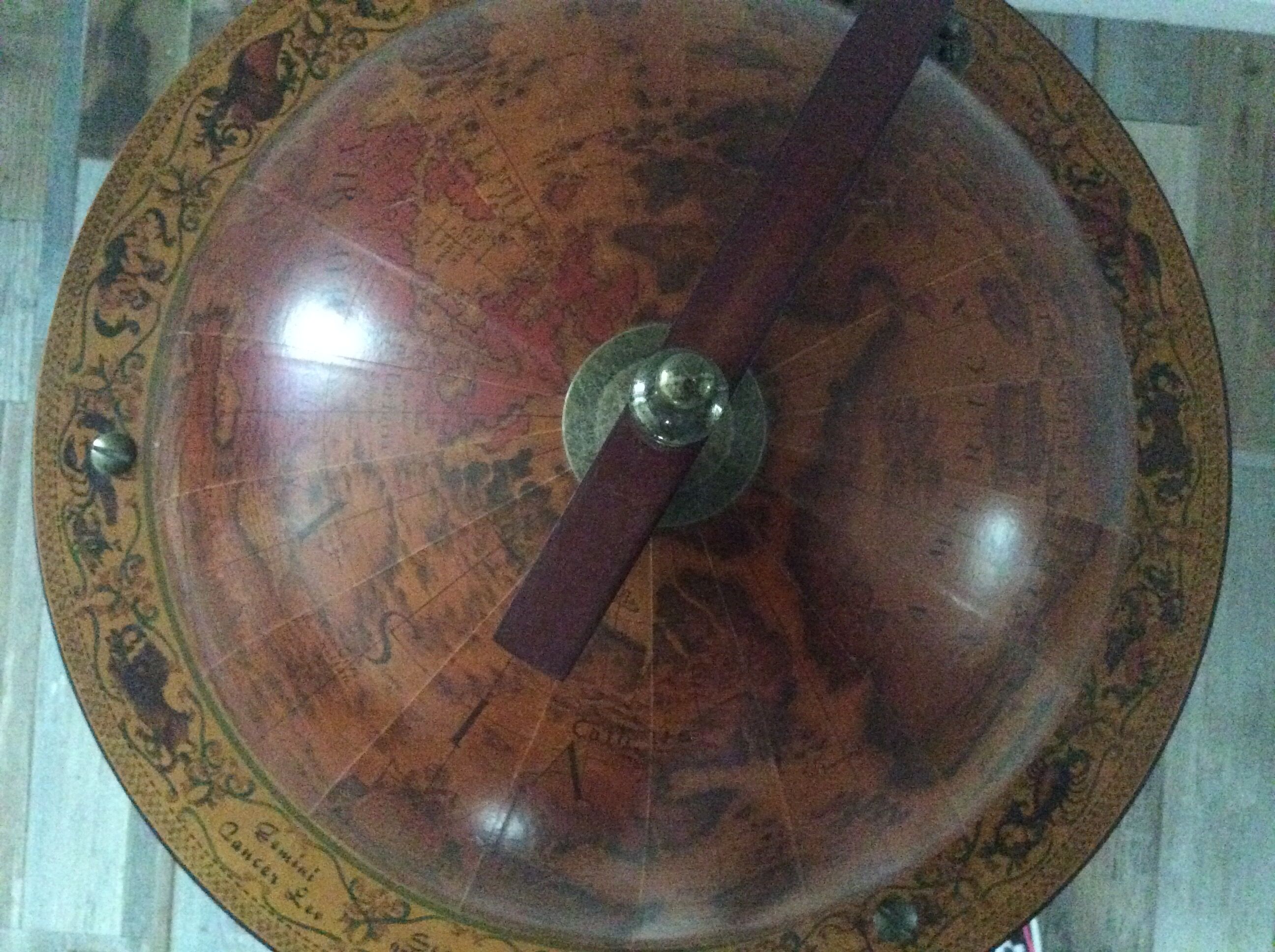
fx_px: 1177
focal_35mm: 32
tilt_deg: -87.9
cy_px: 476
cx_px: 638
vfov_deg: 44.1
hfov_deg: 56.9
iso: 800
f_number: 2.4
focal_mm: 3.3
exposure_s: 1/17
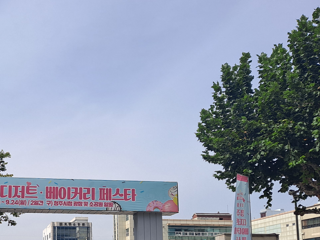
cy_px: 212
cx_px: 42
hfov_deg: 35.0
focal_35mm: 52
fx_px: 481
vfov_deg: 27.1
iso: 32
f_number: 2
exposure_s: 1/1309
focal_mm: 4.6
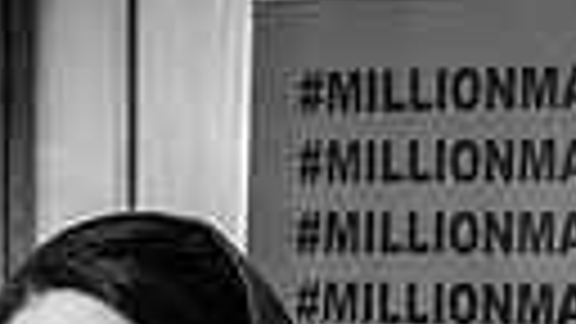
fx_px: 5178
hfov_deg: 6.3
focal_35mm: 339
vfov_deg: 3.5
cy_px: 830
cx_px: 761
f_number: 2.8
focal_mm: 70
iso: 800
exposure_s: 1/125
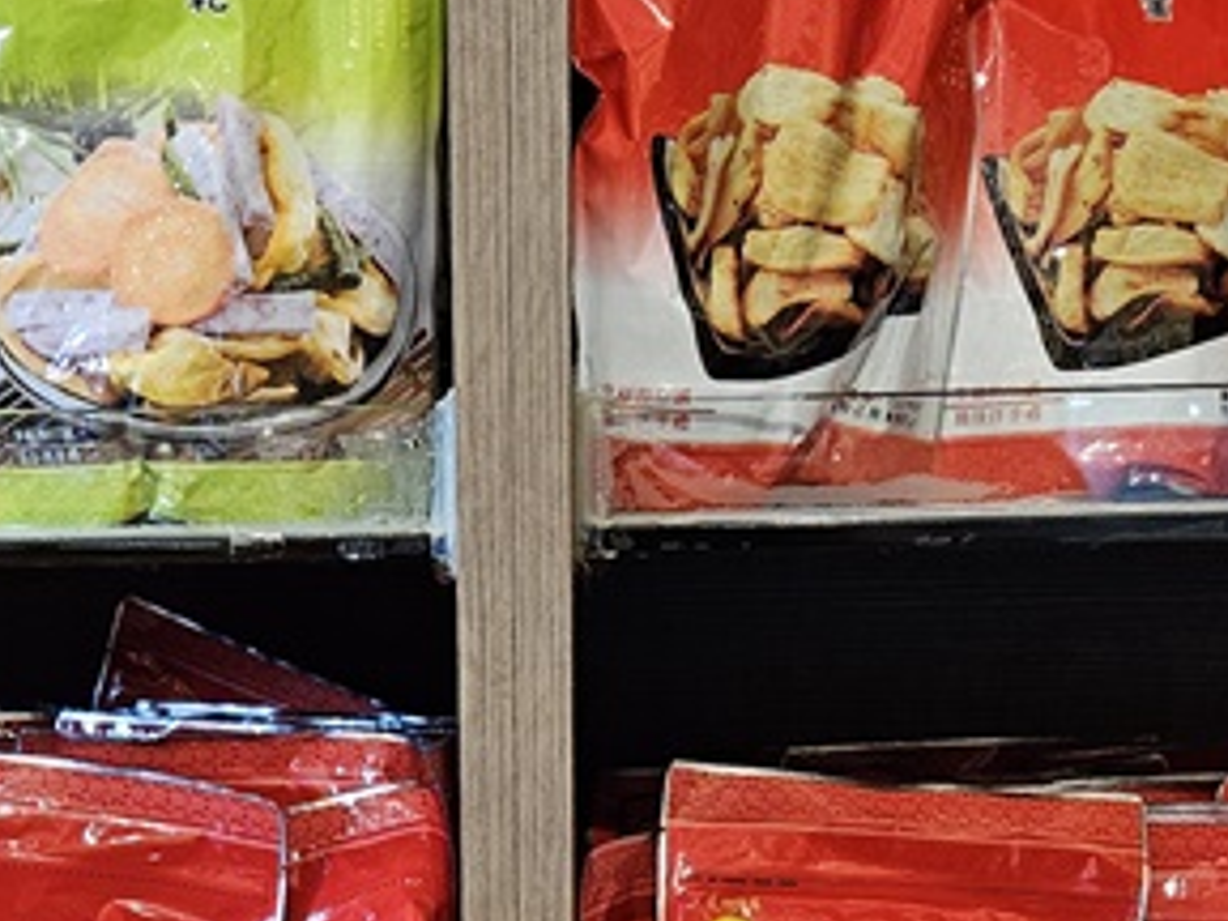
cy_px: 1104
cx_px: 507
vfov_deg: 17.6
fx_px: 2838
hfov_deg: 24.4
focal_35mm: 80
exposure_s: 1/120
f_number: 1.8
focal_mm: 5.4
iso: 800
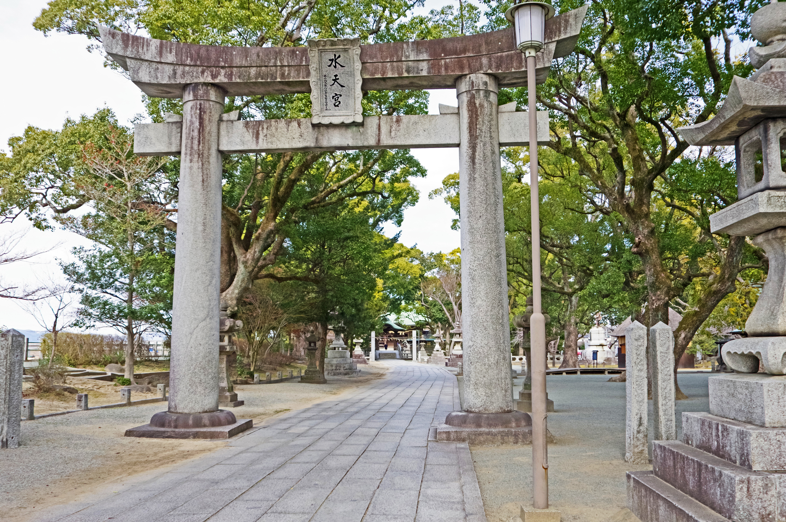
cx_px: 393
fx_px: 720
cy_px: 261
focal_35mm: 33
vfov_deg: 39.9
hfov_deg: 57.3
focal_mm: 21.88
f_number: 9
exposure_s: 1/500
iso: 1250
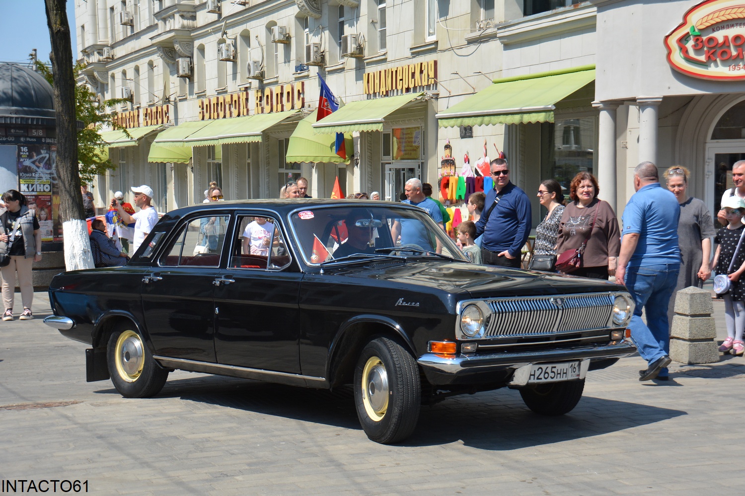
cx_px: 372
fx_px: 1365
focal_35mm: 66
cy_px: 248
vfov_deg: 20.6
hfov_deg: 30.5
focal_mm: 44
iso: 400
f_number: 6.3
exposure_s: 1/1600
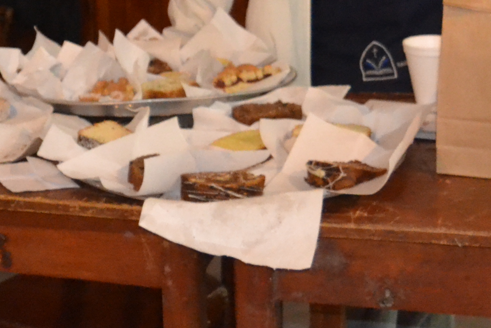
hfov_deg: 17.4
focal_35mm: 113
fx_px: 1541
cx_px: -59
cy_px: -116
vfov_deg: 11.8
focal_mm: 20
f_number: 3.8
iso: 3200
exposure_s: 1/60
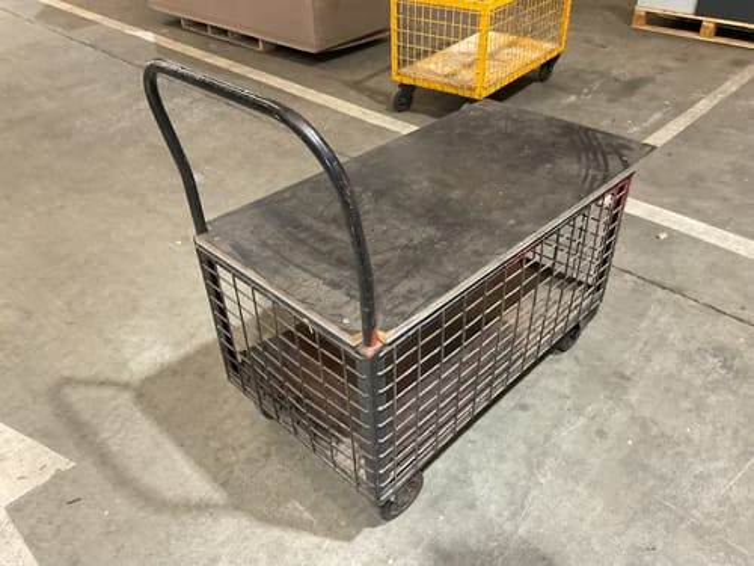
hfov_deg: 61.7
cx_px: 377
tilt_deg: -38.3
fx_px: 632
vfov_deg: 48.2
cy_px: 283
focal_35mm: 29
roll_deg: +1.9
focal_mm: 3
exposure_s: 1/60
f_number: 1.8
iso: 250
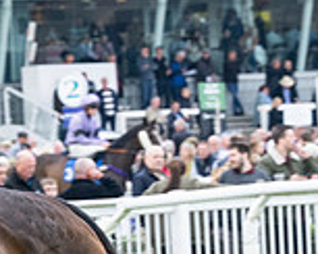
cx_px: -233
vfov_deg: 3.5
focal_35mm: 439
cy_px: 288
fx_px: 4126
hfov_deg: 4.4
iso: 400
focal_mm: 70
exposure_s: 1/640
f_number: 4
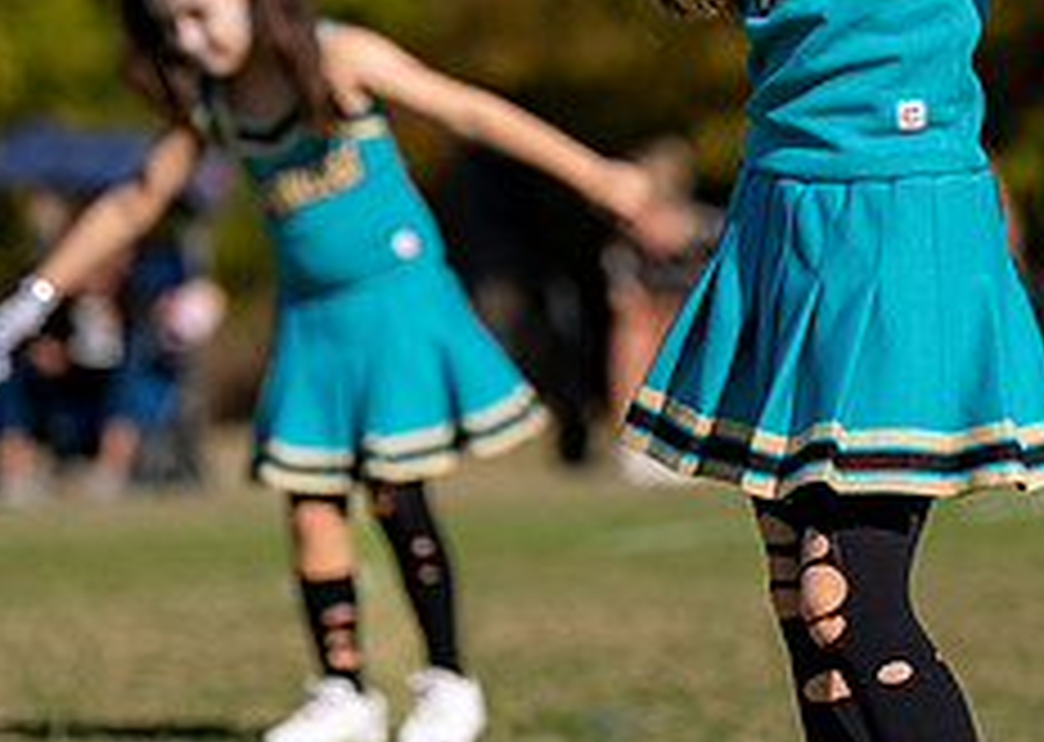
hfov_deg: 6.9
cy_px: 72
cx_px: 872
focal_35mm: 291
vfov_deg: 4.9
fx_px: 8616
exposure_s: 1/5000
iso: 100
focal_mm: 105
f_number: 2.8
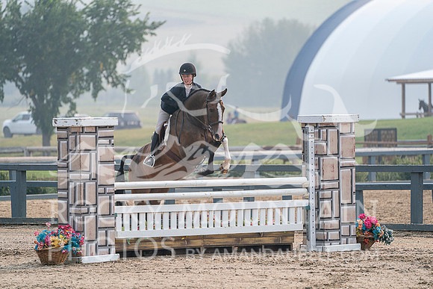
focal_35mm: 358
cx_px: 216
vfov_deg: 3.8
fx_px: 4307
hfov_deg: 5.8
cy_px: 144
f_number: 5.6
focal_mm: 358
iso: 500
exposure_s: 1/1000
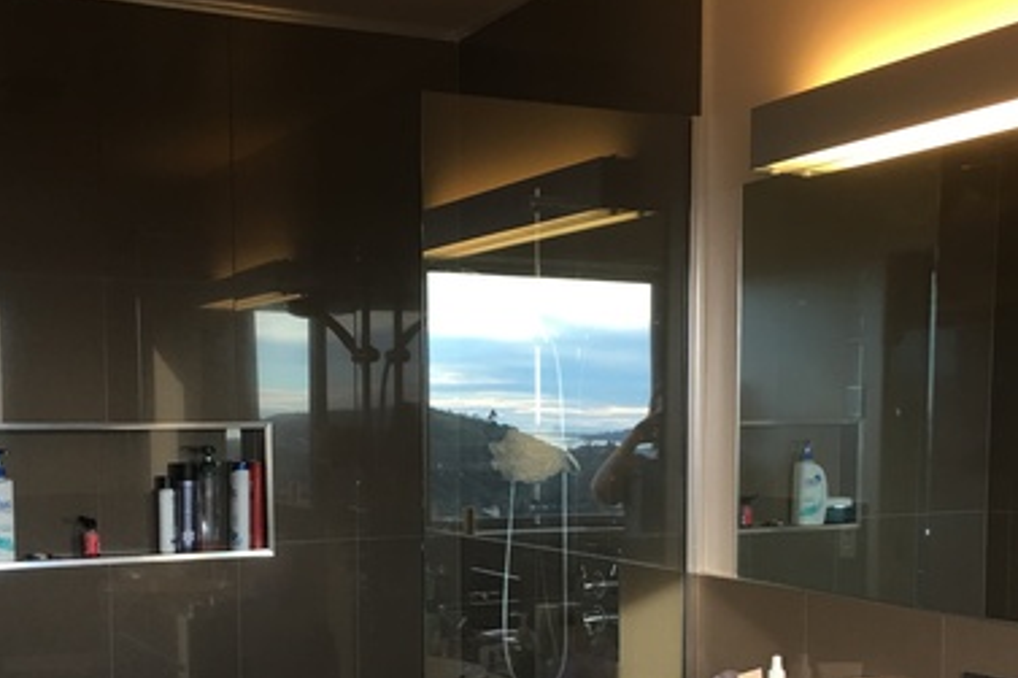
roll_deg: +0.5
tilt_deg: -3.5
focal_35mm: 48
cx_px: 432
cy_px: 527
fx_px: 1357
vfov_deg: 27.6
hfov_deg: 41.0
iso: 32
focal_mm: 4.15
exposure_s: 1/33
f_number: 2.2
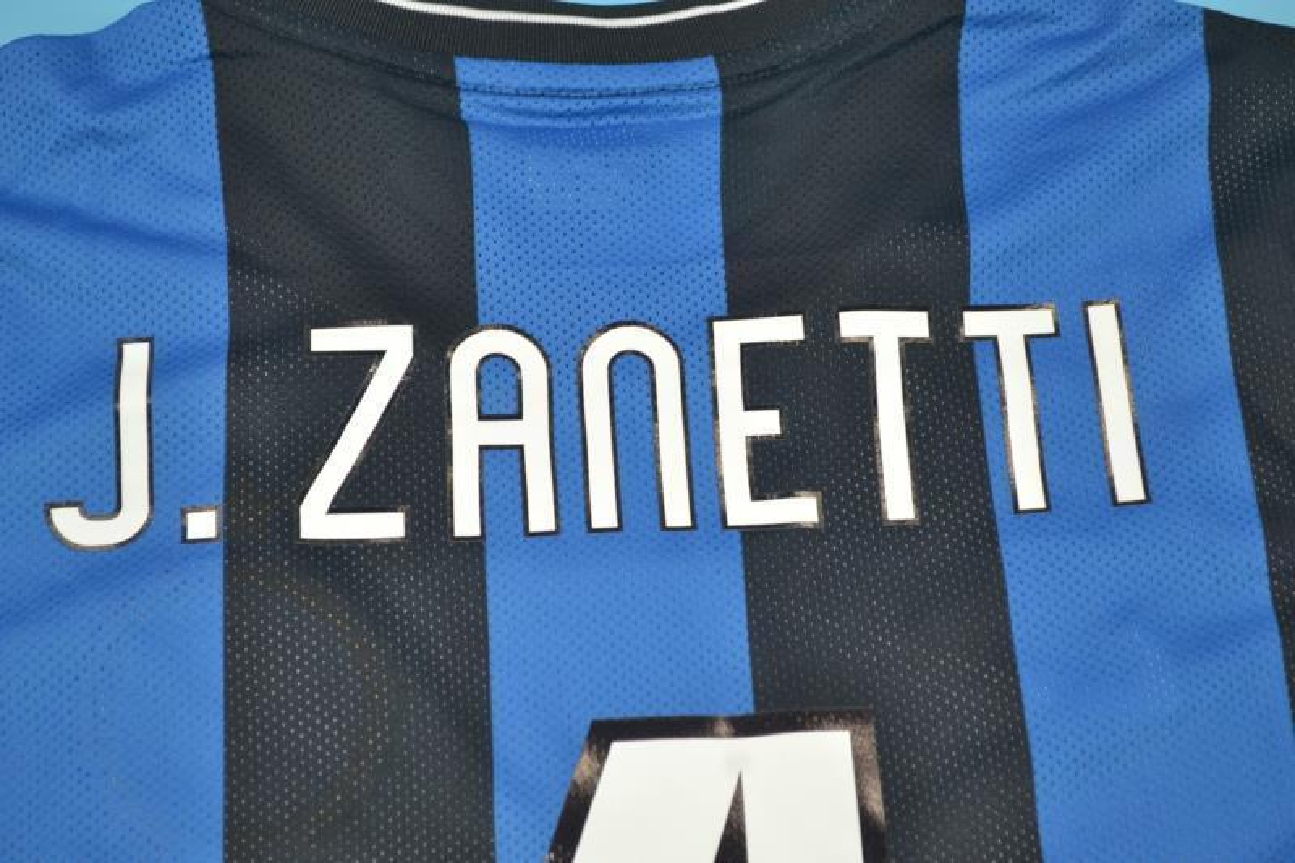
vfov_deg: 16.5
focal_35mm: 82
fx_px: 2967
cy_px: 432
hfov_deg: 24.6
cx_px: 648
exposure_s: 1/60
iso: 200
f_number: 5.6
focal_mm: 55
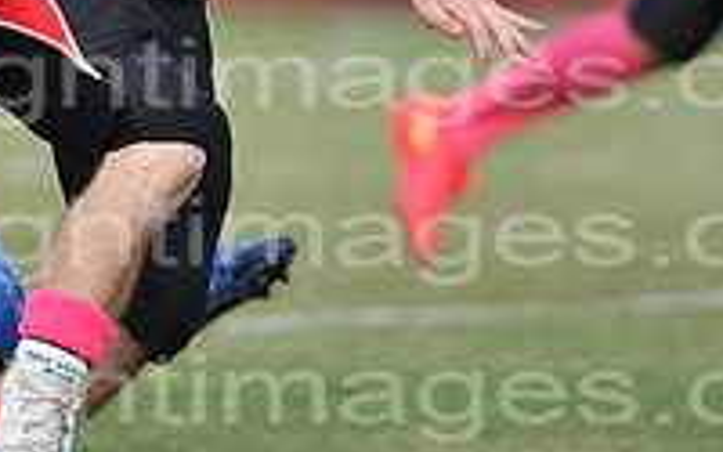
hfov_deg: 2.4
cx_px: 127
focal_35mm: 888
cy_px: 4
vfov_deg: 1.5
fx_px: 17497
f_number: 4
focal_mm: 300
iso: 1000
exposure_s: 1/2000
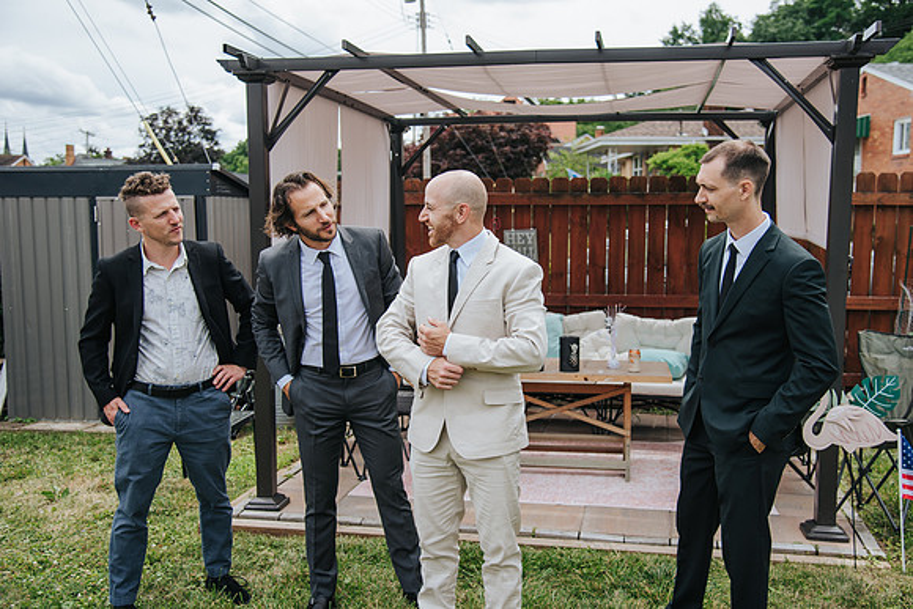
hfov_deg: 48.0
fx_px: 1025
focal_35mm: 40
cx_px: 473
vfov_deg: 33.1
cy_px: 293
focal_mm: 38
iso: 100
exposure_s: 1/400
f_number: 4
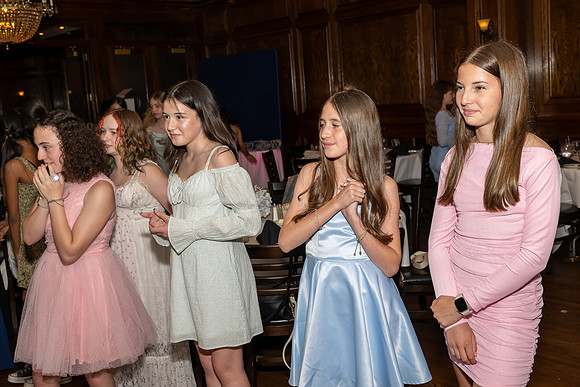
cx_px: 294
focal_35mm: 40
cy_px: 185
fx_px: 638
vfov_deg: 33.7
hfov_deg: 48.9
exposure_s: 1/250
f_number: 7.1
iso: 500
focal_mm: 38
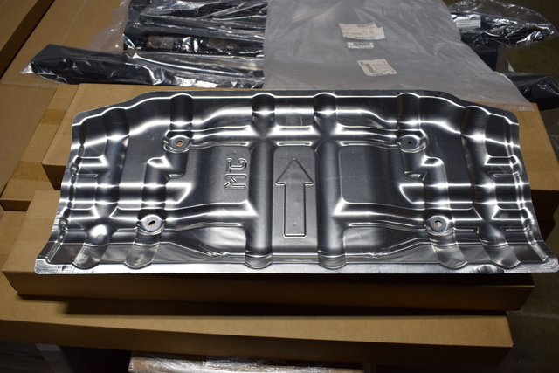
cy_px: 186
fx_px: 512
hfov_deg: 57.2
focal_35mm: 33
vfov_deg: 40.0
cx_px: 280
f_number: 5.6
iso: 800
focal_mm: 22
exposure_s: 1/125
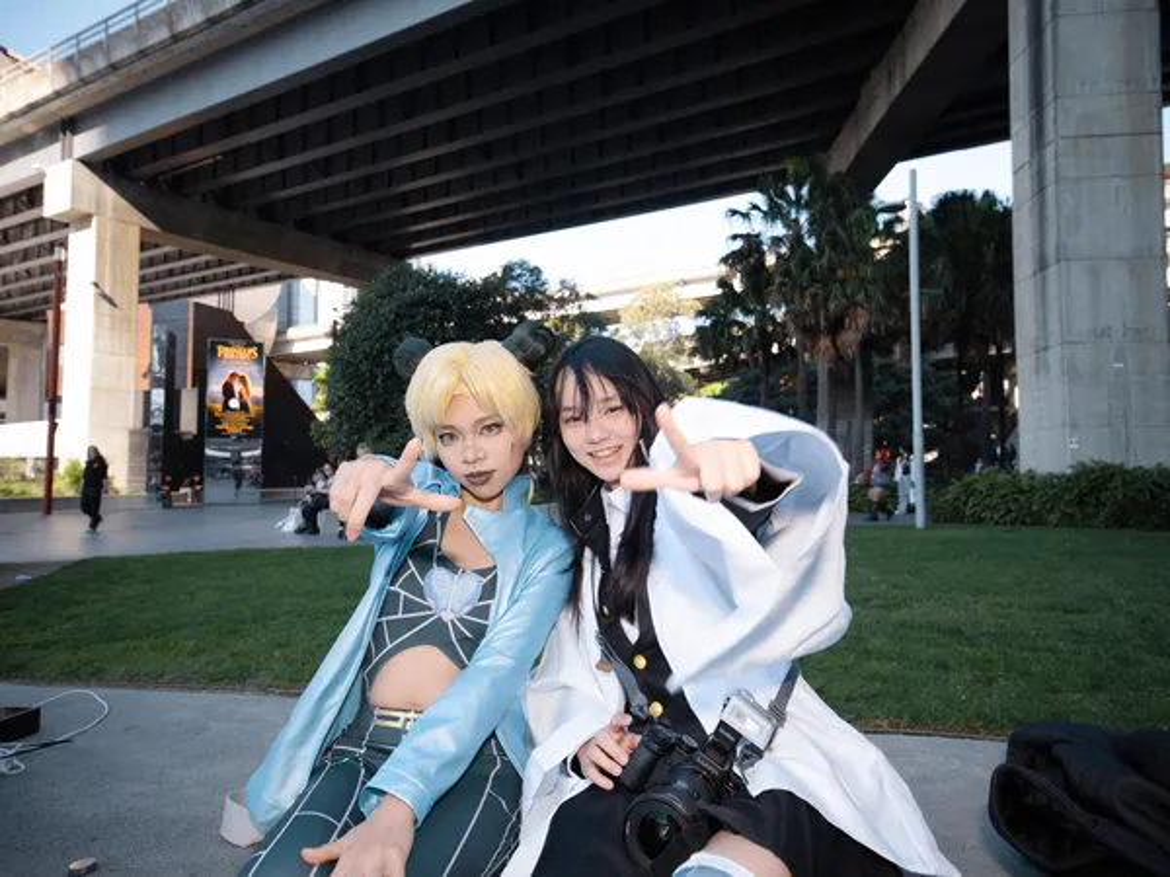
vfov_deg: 56.8
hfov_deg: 71.6
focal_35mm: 24
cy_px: 438
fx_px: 811
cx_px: 585
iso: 400
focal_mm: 30
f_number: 7.1
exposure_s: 1/125
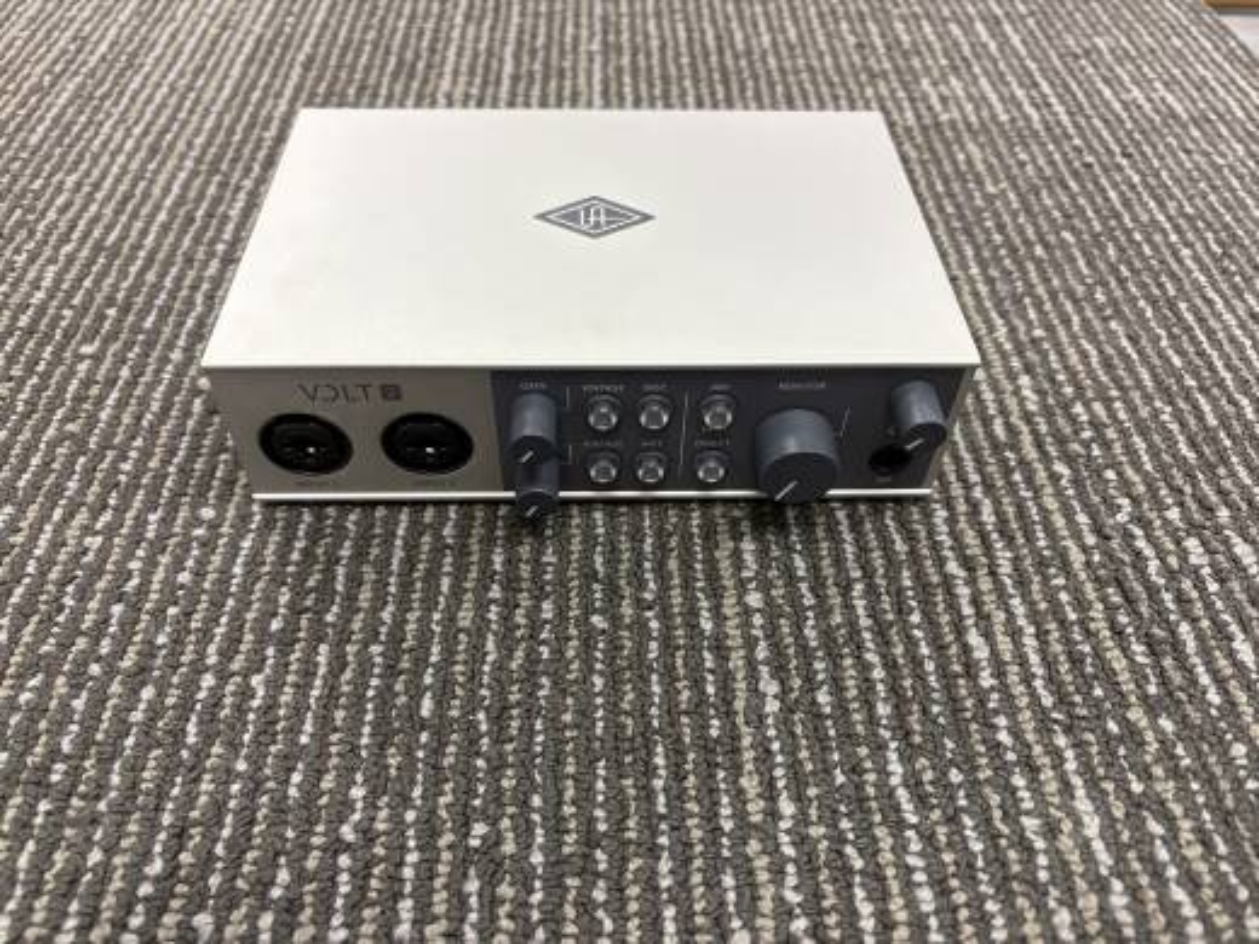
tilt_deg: -47.5
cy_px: 472
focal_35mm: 26
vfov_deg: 53.1
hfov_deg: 67.3
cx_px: 630
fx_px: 946
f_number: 1.6
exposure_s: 1/60
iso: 160
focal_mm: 5.96
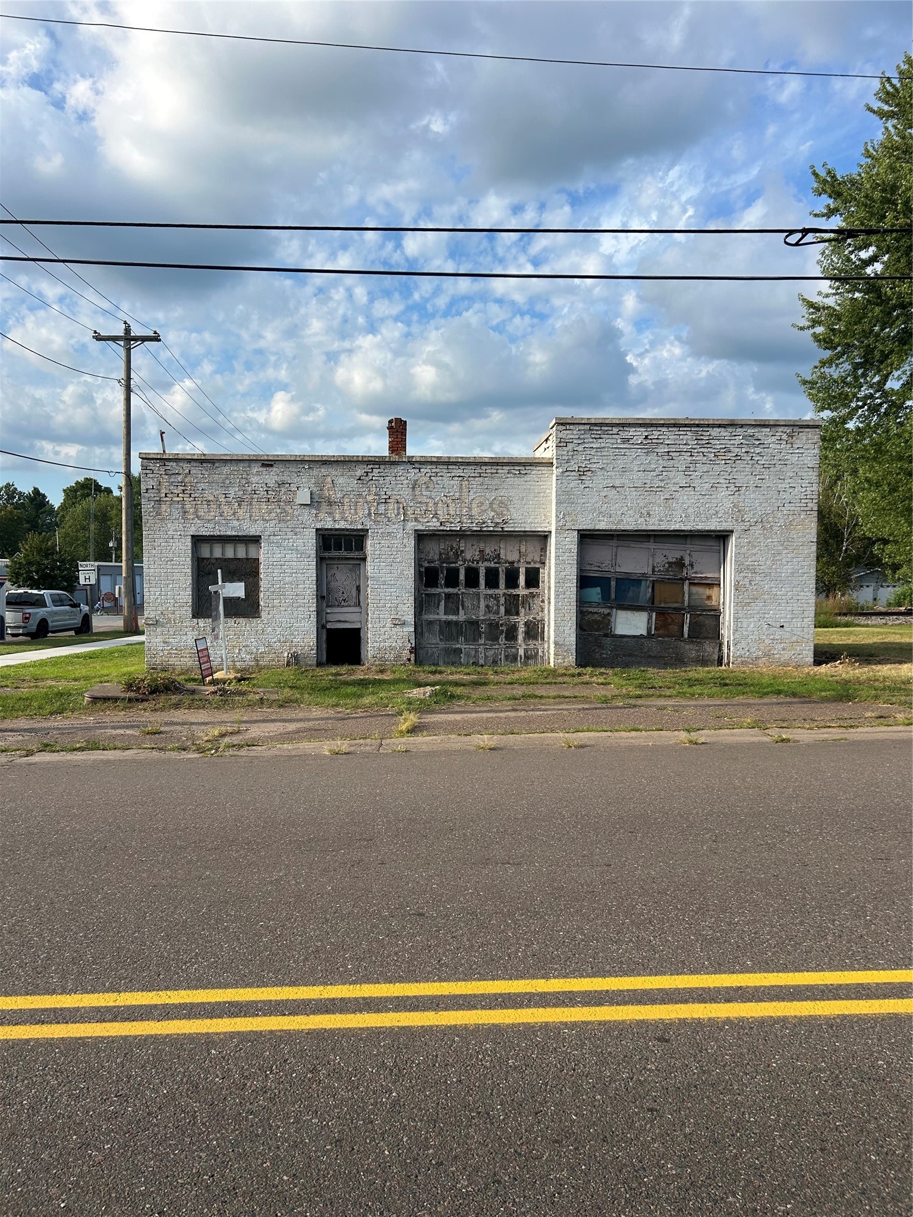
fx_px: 914
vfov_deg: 67.3
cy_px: 608
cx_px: 456
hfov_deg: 53.1
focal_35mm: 26
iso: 50
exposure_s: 1/2457
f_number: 1.5
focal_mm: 5.7
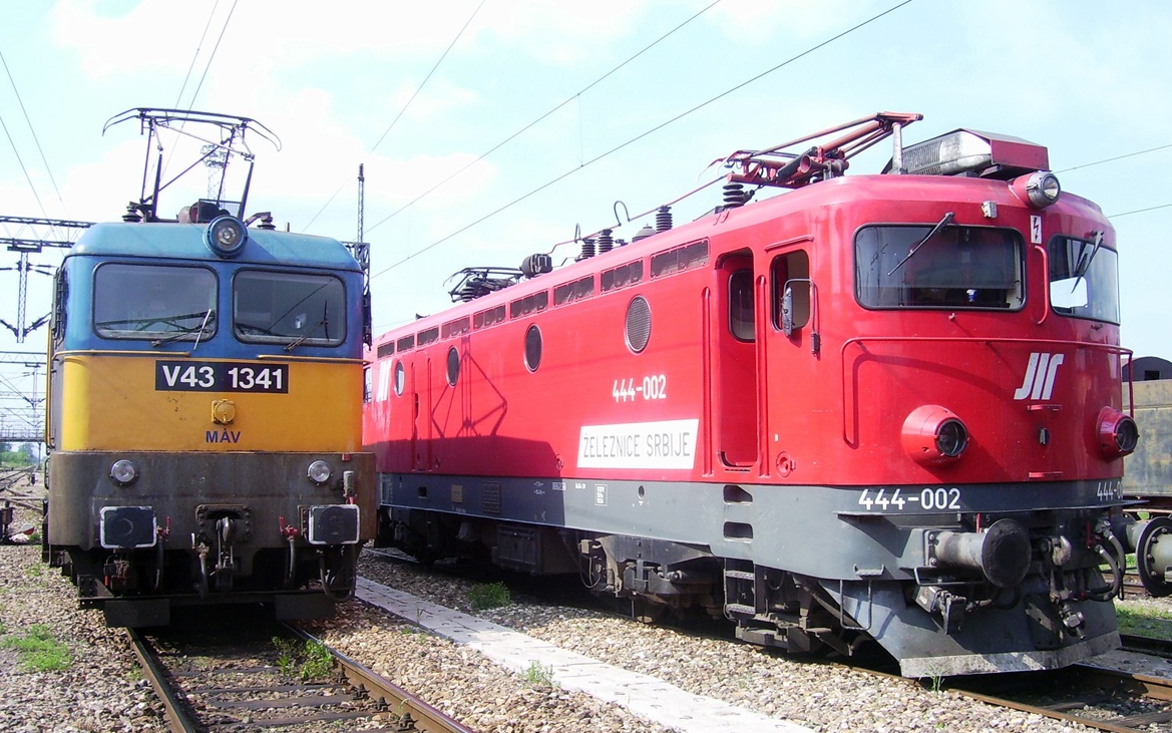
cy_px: 379
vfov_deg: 34.4
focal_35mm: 37
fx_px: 1182
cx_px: 592
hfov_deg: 52.7
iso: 80
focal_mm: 5.6
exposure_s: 1/250
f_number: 4.8
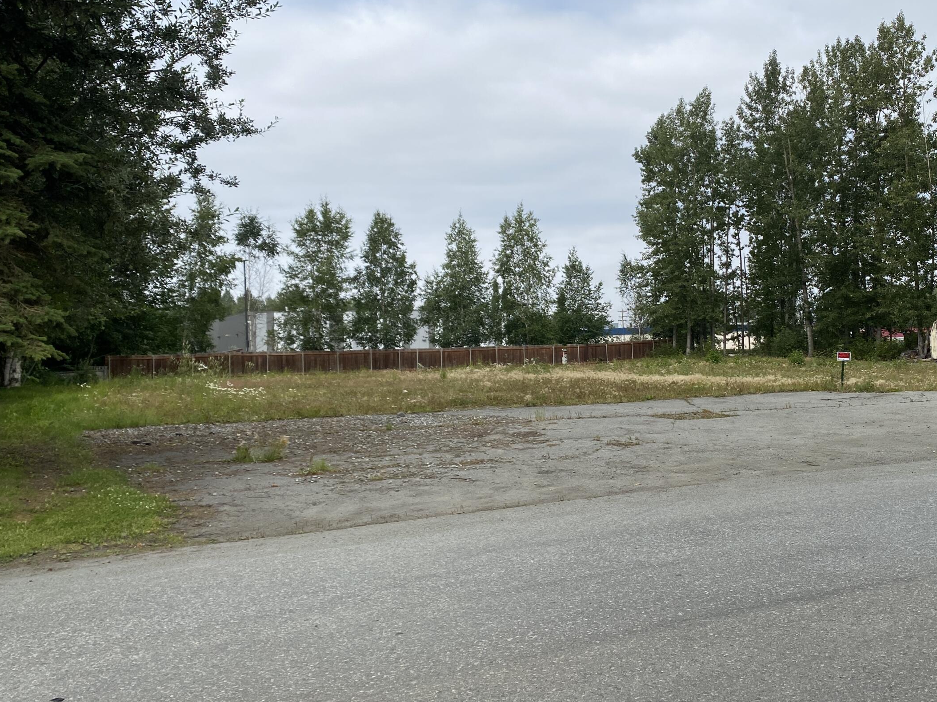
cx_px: 626
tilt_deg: +1.5
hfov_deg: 49.3
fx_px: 1002
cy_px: 317
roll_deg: +1.4
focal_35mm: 37
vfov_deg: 38.6
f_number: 1.8
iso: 32
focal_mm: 4.25
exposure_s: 1/2817
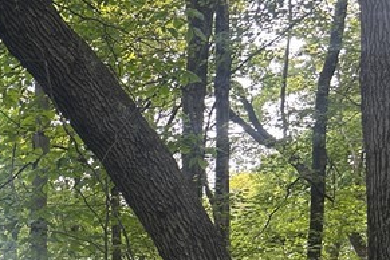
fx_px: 1029
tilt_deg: +11.2
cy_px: 332
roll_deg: -2.3
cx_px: -125
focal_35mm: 95
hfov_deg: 19.7
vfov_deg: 13.9
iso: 64
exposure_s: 1/121
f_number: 1.5
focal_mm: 5.7
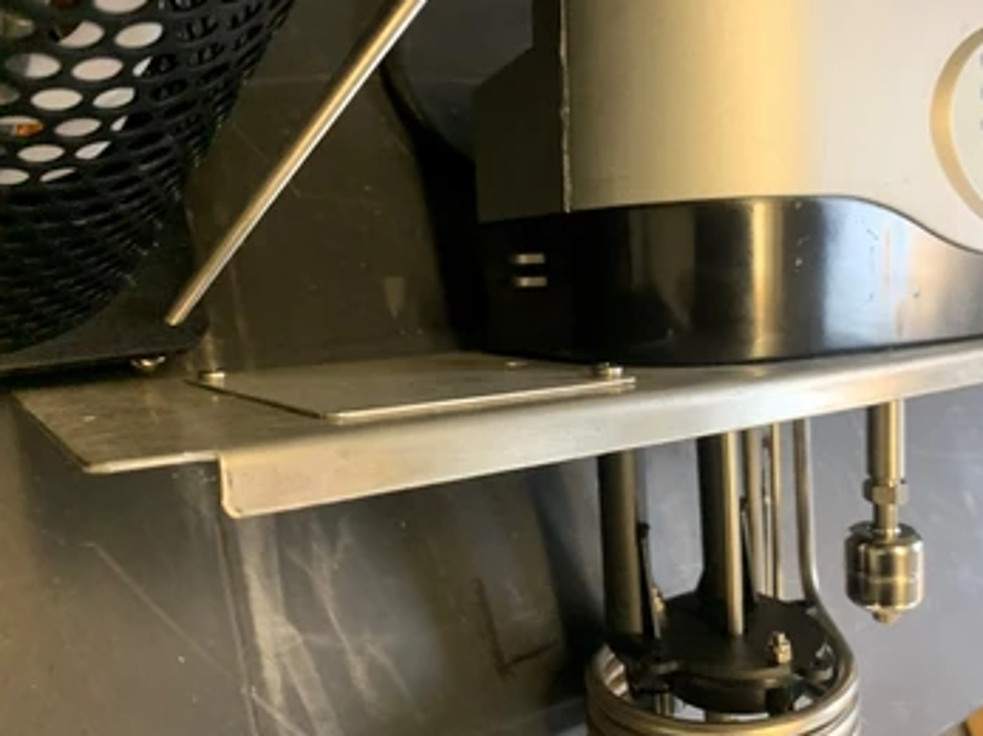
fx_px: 852
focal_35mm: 30
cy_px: 320
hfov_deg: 59.9
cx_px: 538
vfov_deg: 46.7
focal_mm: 4.25
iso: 400
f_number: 1.8
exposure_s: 1/56
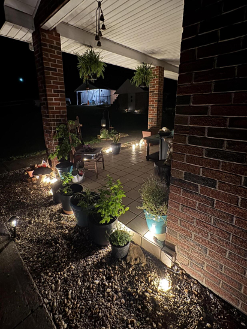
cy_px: 146
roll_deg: +0.7
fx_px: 162
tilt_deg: -13.5
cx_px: 118
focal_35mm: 17
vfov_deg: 90.6
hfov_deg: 74.7
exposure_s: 1/9
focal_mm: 2.22
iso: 800
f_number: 2.2
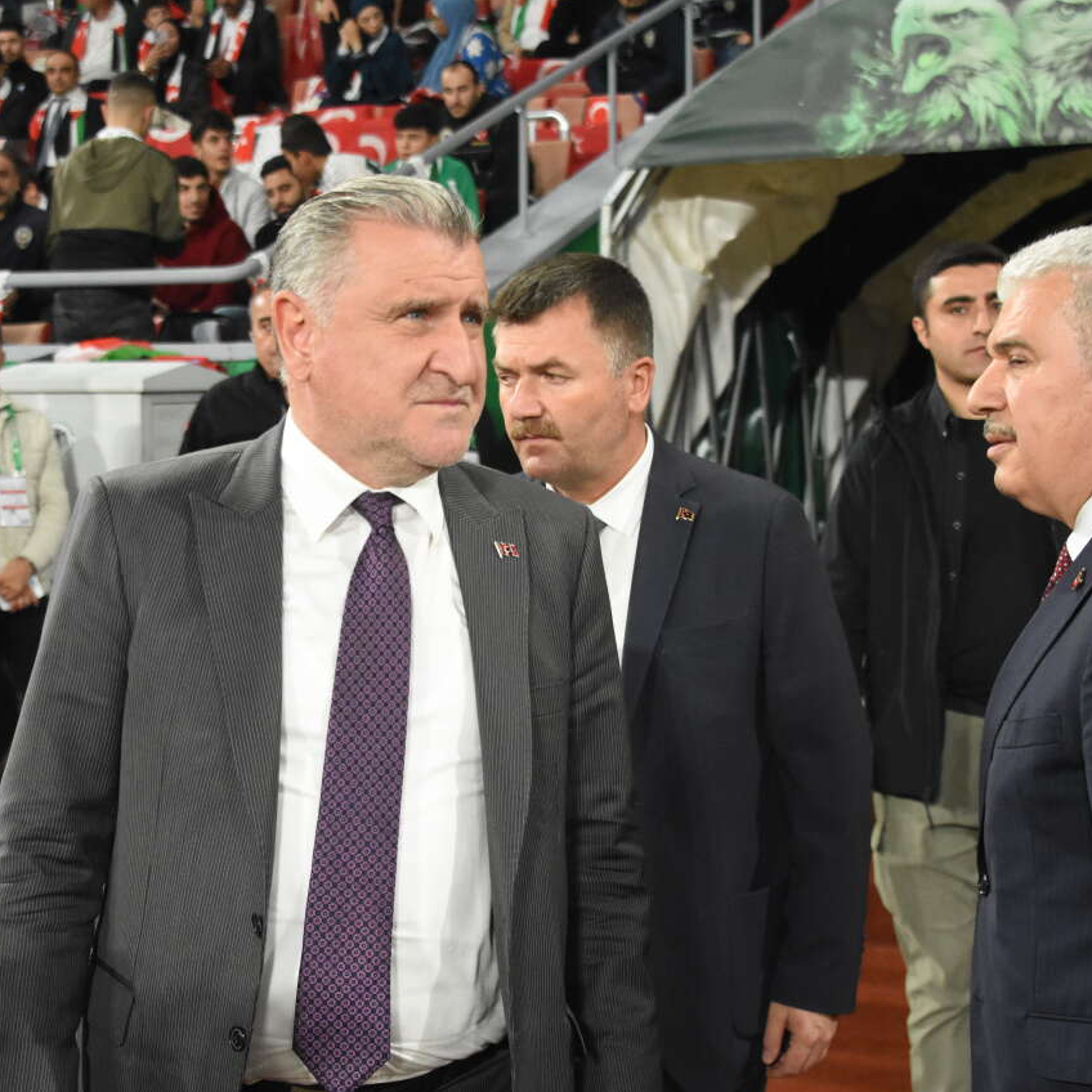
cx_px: 397
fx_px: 2748
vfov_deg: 22.5
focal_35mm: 77
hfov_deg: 22.4
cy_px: 547
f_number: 4
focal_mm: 40
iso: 4000
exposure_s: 1/500
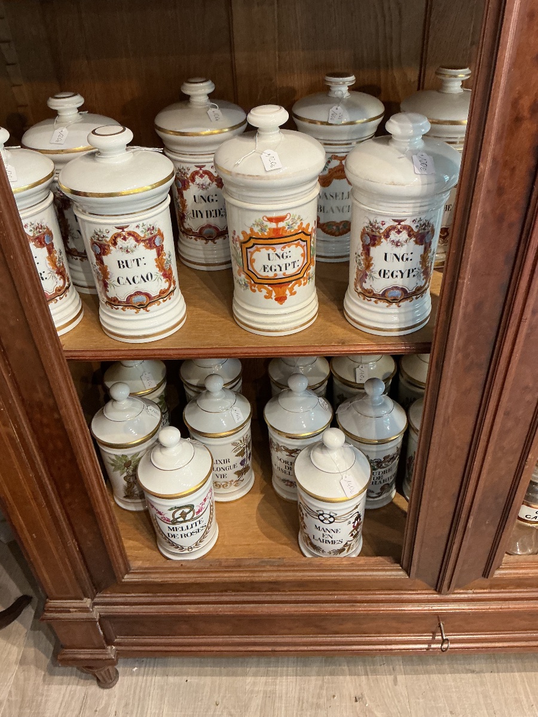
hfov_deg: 48.2
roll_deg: +4.3
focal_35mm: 29
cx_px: 269
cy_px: 358
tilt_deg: -37.8
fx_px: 601
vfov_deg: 61.7
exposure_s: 1/50
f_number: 1.8
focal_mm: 3
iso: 160
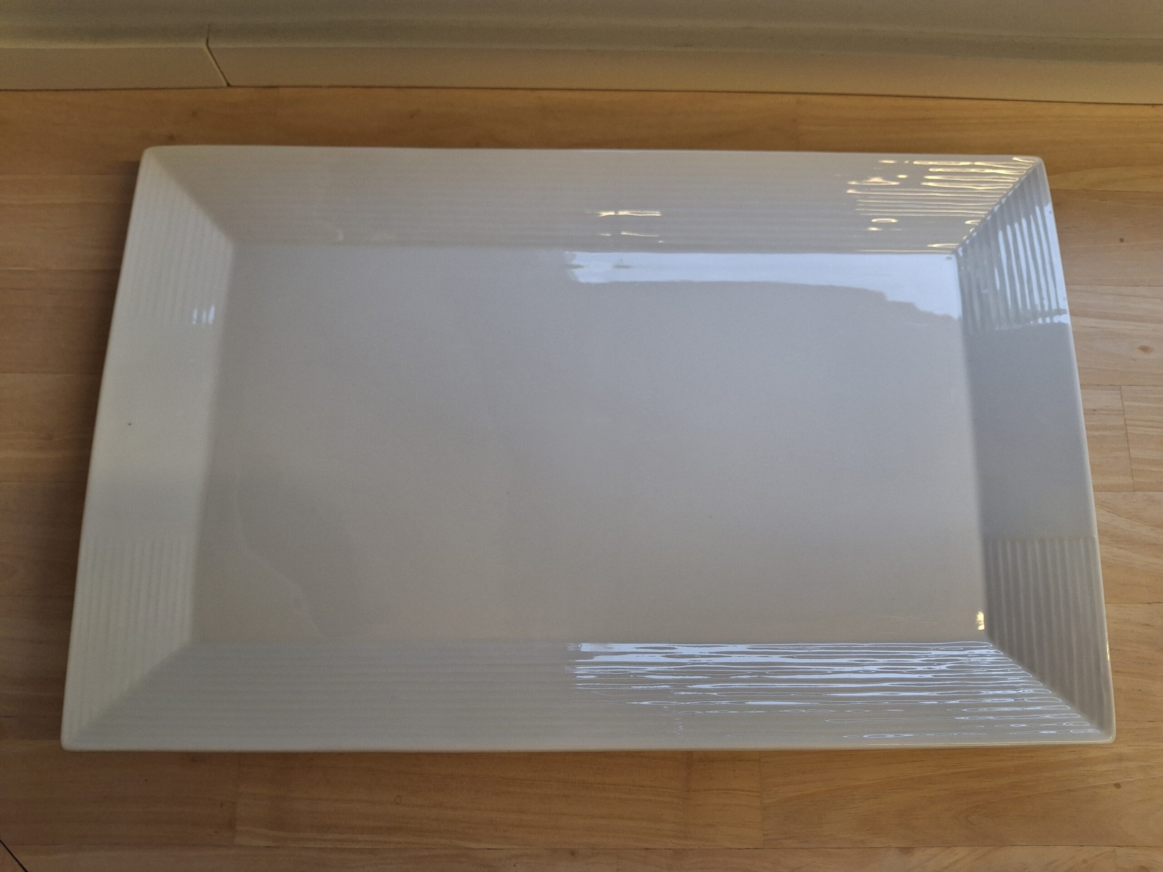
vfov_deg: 54.9
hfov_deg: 69.4
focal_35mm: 25
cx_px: 582
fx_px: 840
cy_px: 436
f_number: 1.8
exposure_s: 1/120
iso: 50
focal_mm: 4.69
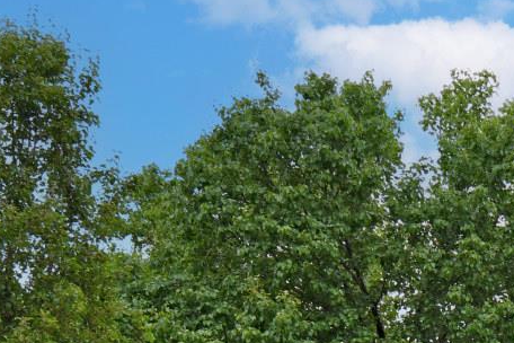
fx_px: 1456
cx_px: 617
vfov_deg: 13.0
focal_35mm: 102
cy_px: 424
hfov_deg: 18.9
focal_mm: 21
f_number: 11
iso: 320
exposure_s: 1/125
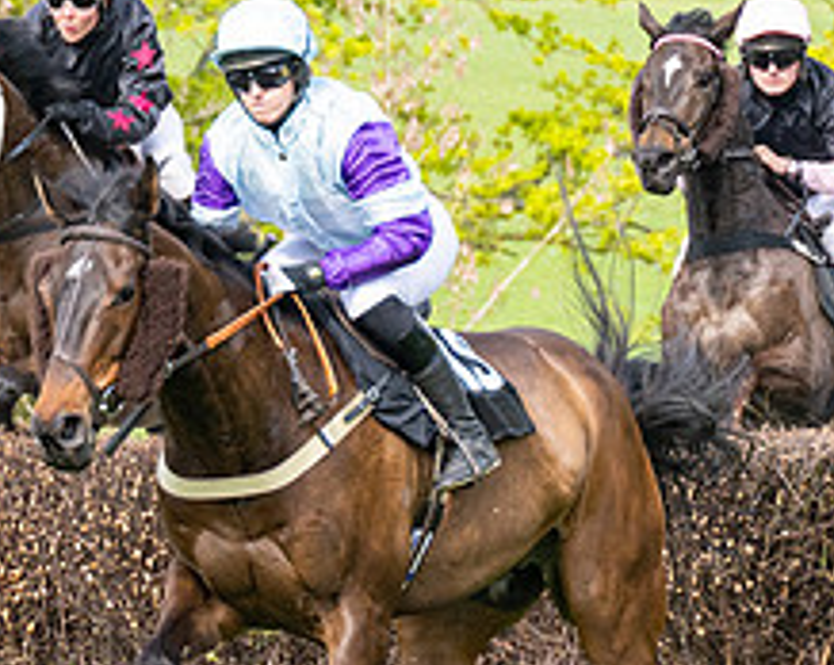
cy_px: 279
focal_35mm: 428
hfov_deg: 4.5
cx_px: 499
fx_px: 10555
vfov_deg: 3.6
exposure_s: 1/2000
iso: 400
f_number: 4
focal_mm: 98
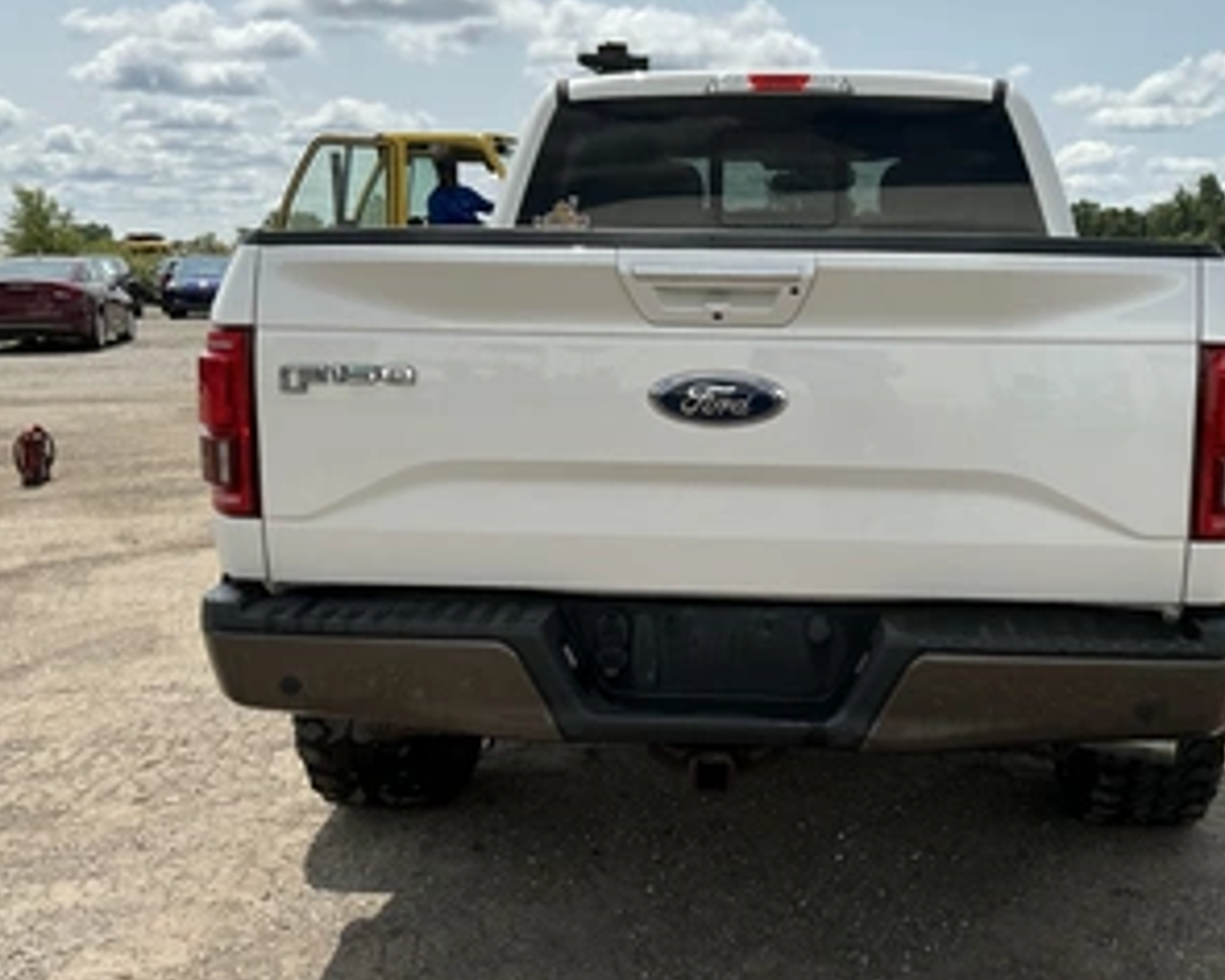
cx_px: 781
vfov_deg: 40.1
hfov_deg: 48.5
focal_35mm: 37
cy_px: 457
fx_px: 1341
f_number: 1.8
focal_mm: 3
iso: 25
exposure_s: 1/2667
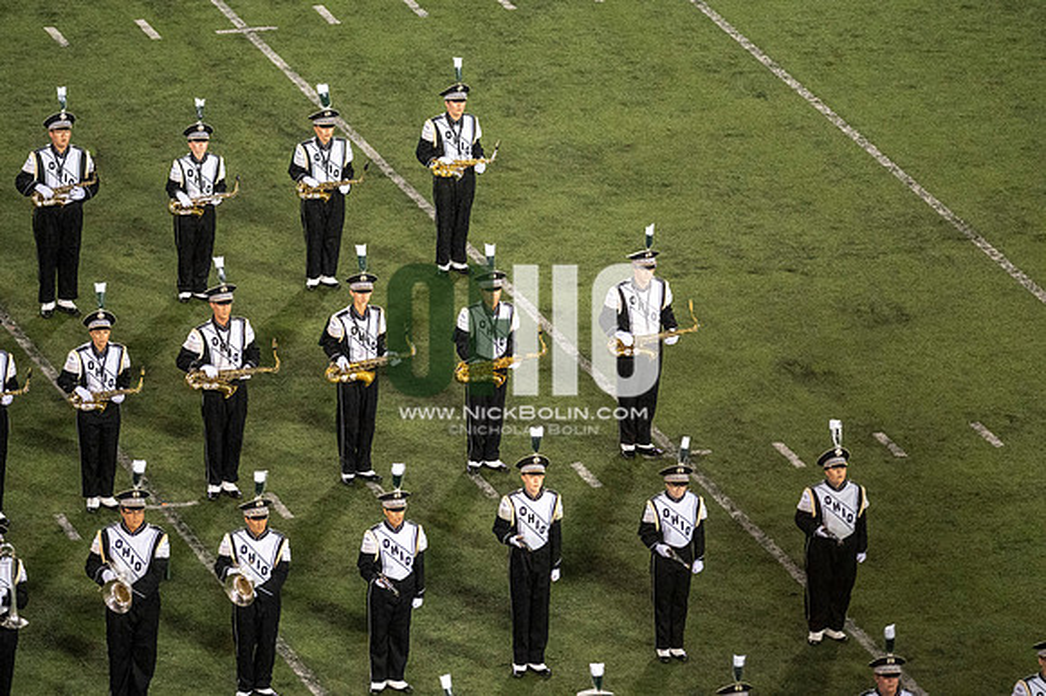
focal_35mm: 300
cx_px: 523
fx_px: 8711
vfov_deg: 4.6
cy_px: 348
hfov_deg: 6.9
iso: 6400
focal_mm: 300
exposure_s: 1/2500
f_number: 2.8
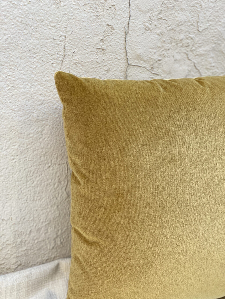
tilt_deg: -20.6
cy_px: 150
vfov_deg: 36.8
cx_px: 112
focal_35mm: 52
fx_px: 451
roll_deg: -2.3
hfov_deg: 28.0
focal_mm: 6
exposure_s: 1/122
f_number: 2
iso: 80
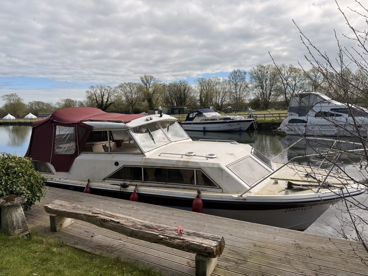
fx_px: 255
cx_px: 184
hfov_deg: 71.6
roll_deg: +2.0
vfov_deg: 56.8
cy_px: 138
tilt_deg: -6.3
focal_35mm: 24
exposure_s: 1/6711
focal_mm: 6.76
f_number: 1.78
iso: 80
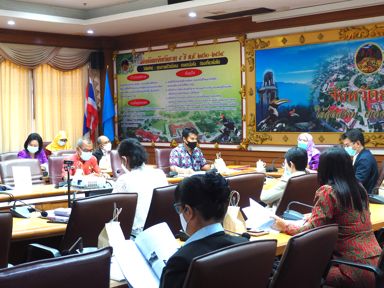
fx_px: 666
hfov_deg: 32.2
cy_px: 144
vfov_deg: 24.4
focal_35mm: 60
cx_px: 192
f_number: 5.4
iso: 1600
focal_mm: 30
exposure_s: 1/30
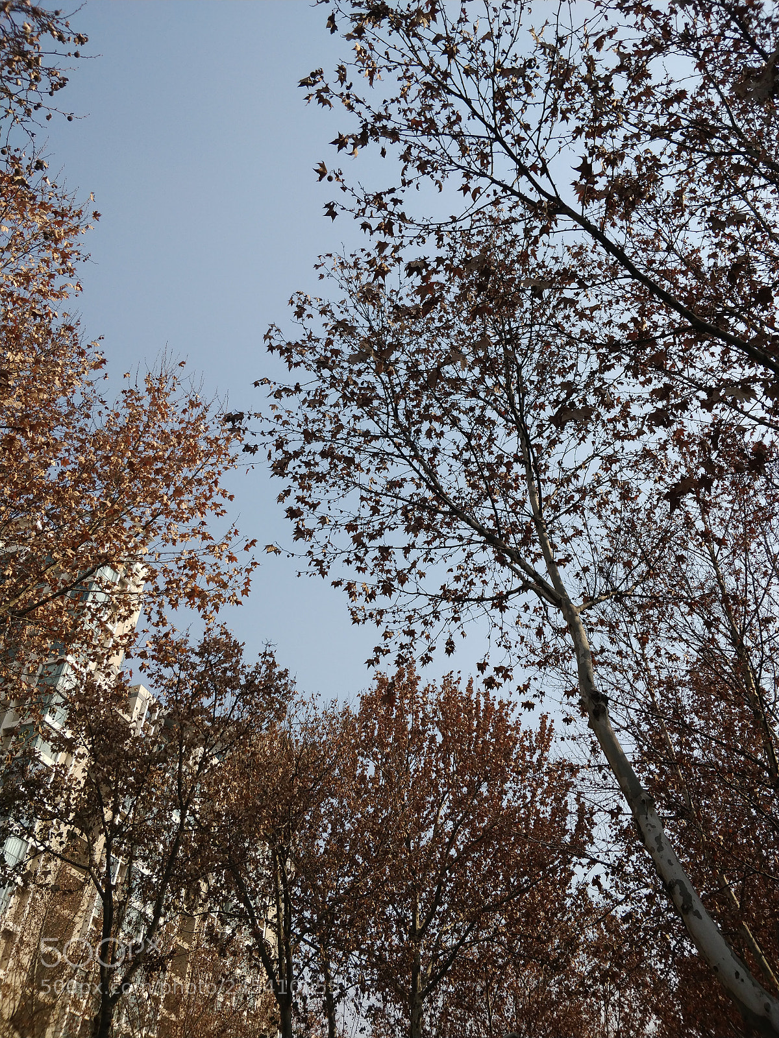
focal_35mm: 24
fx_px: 720
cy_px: 519
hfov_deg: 56.8
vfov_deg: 71.6
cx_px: 390
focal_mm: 4.1
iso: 125
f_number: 1.7
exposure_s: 1/1464
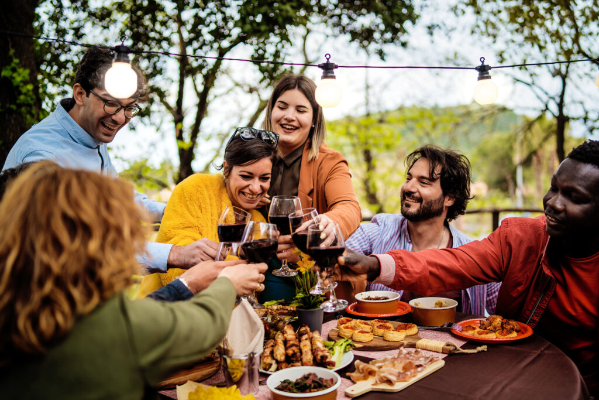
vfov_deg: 37.9
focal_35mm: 35
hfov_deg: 54.4
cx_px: 300
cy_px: 200
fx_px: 582
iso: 125
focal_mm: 35
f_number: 1.8
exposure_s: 1/320
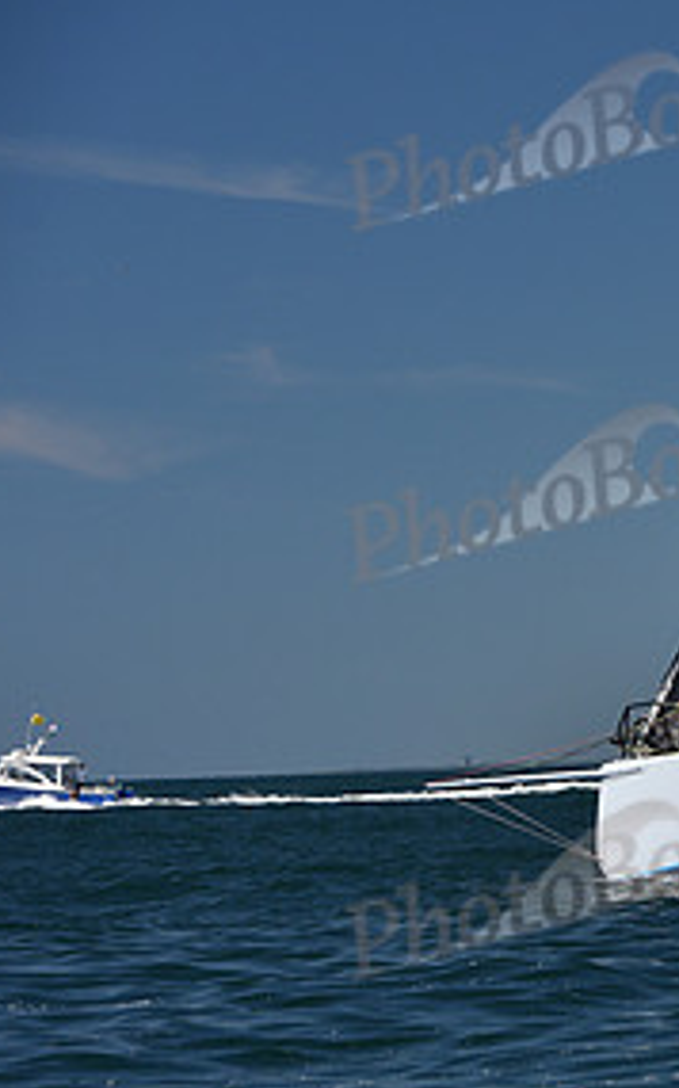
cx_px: 1083
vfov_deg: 9.6
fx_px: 6458
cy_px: 628
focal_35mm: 218
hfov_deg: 5.9
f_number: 6.3
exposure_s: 1/800
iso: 250
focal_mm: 105
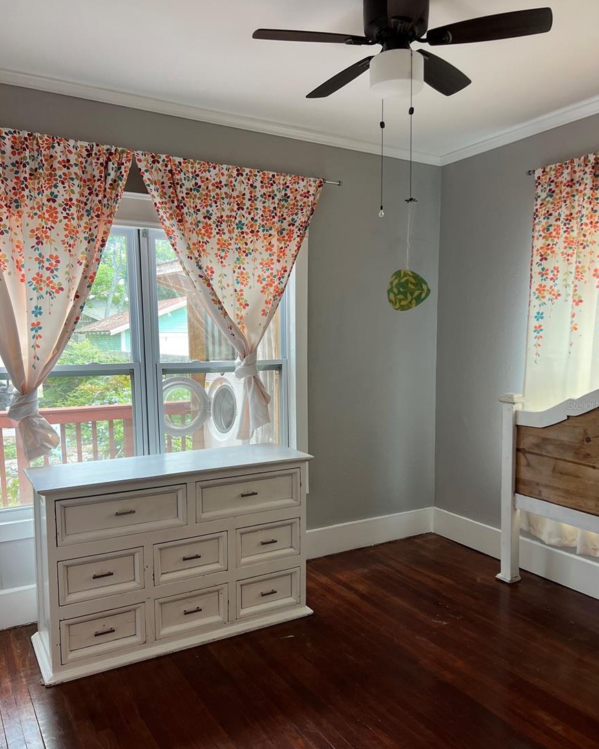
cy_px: 405
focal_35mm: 28
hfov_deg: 51.5
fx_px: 621
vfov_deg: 62.1
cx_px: 306
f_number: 1.5
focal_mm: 5.7
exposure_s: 1/120
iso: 125
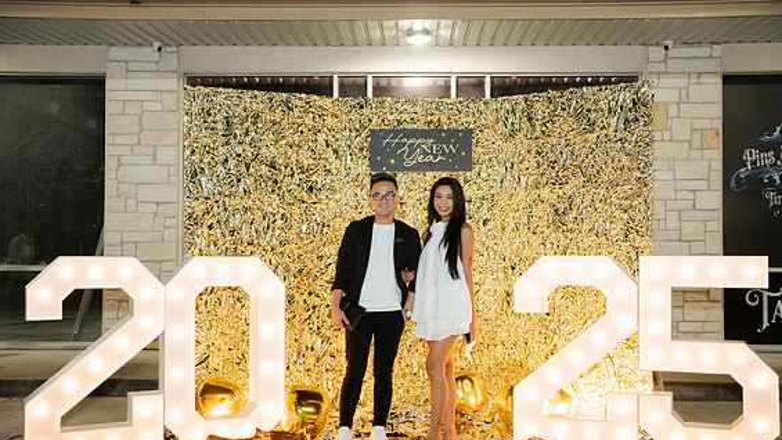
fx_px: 912
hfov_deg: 46.4
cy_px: 247
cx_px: 397
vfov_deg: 27.1
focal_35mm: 44
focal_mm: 40.9
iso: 1000
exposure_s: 1/160
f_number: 2.8
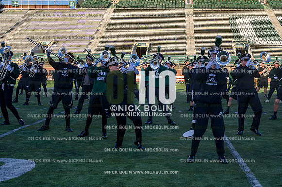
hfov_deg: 31.9
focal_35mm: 63
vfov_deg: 21.5
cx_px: 141
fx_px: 493
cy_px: 94
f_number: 9
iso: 320
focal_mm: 63
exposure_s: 1/250
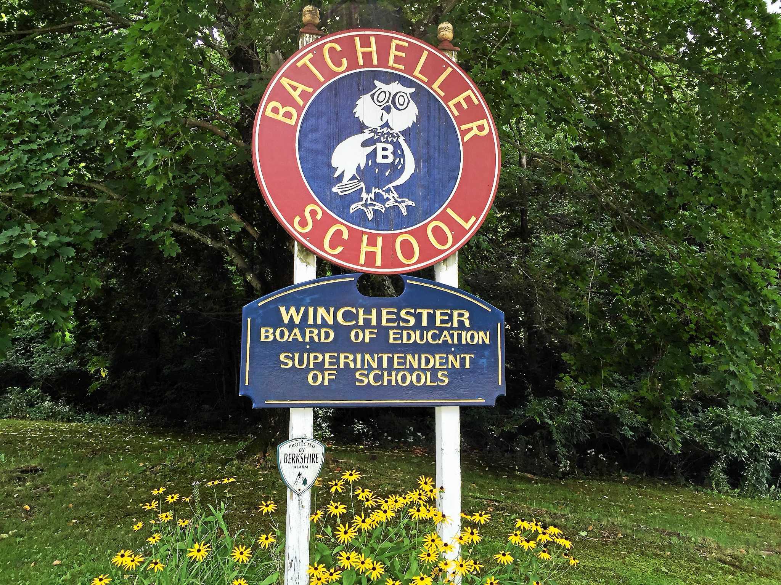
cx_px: 390
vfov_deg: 48.2
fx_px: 654
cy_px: 292
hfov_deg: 61.7
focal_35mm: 29
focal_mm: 4.15
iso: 32
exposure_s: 1/233
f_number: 2.2
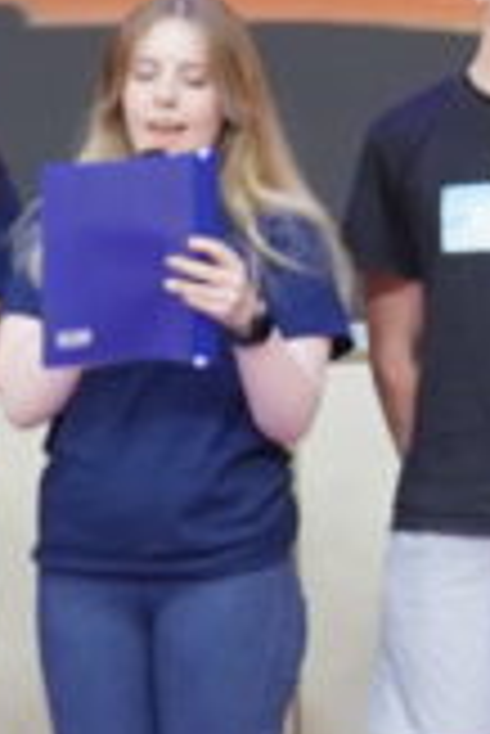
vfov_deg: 6.7
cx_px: 800
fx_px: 6234
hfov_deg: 4.5
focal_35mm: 306
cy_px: -61
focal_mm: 26
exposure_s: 1/40
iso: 320
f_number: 5
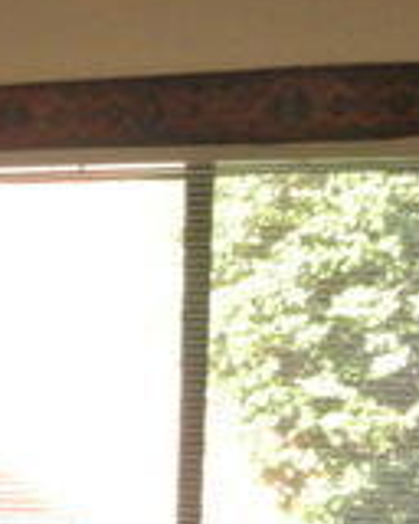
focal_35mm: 127
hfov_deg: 11.0
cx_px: -432
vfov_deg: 14.5
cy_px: 702
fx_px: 1969
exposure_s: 1/15
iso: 1400
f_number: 3.5
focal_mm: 10
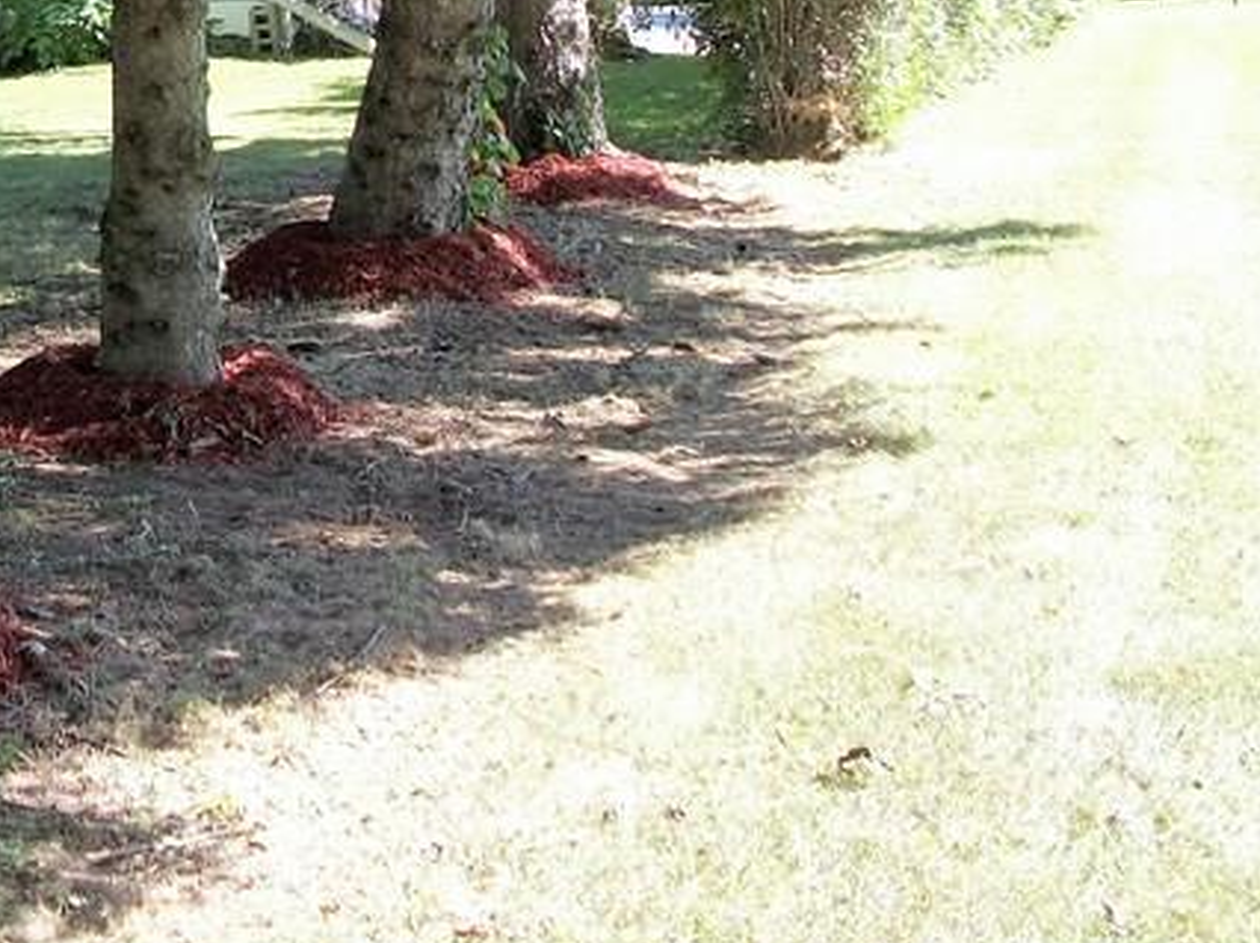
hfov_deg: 24.0
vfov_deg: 18.4
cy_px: -103
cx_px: -59
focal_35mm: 77
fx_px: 2801
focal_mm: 5.7
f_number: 2.9
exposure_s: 1/200
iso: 80
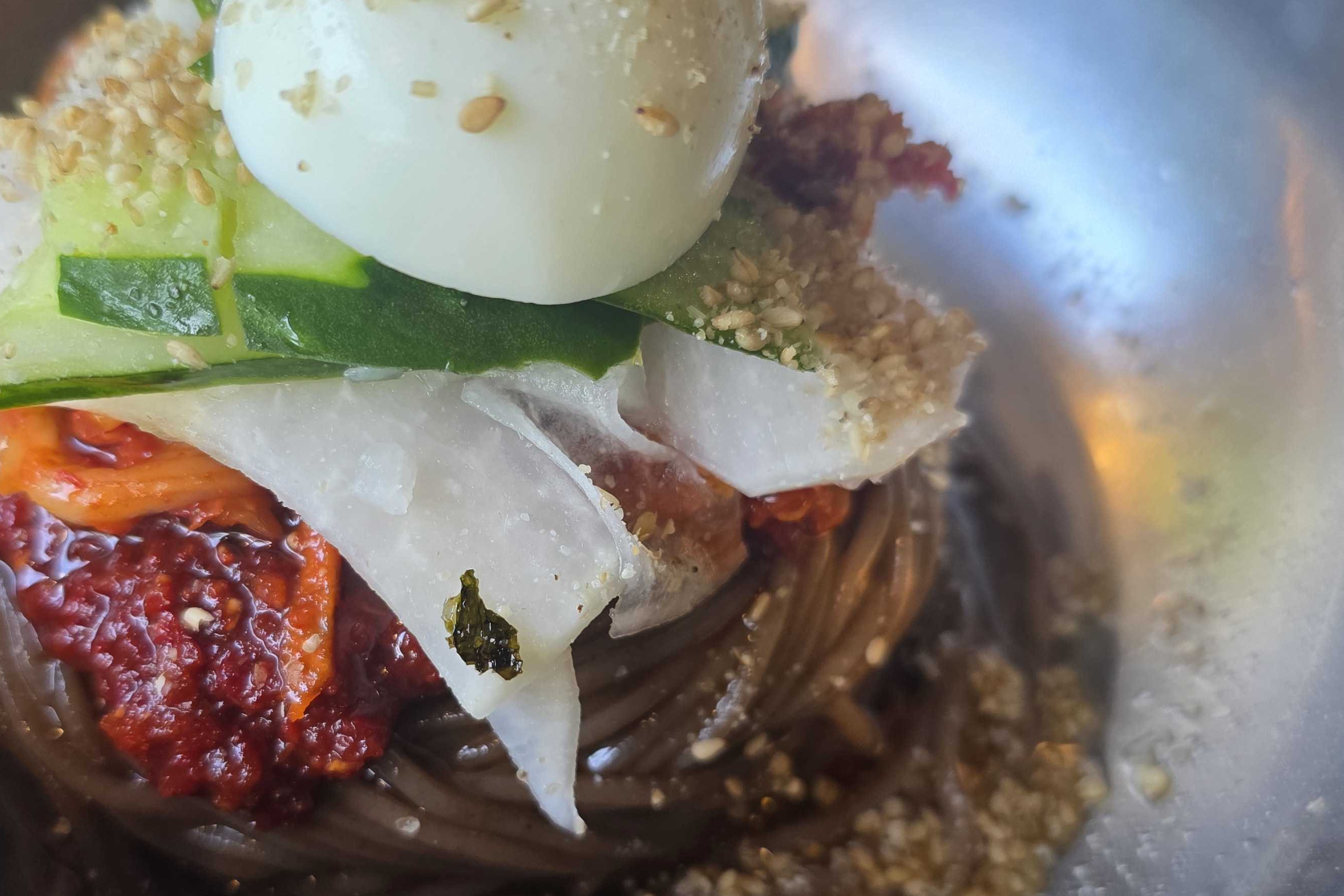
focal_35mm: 36
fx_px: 1344
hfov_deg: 52.7
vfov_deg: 36.8
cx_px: 523
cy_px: 517
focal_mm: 6.3
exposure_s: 1/120
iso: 160
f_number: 1.7
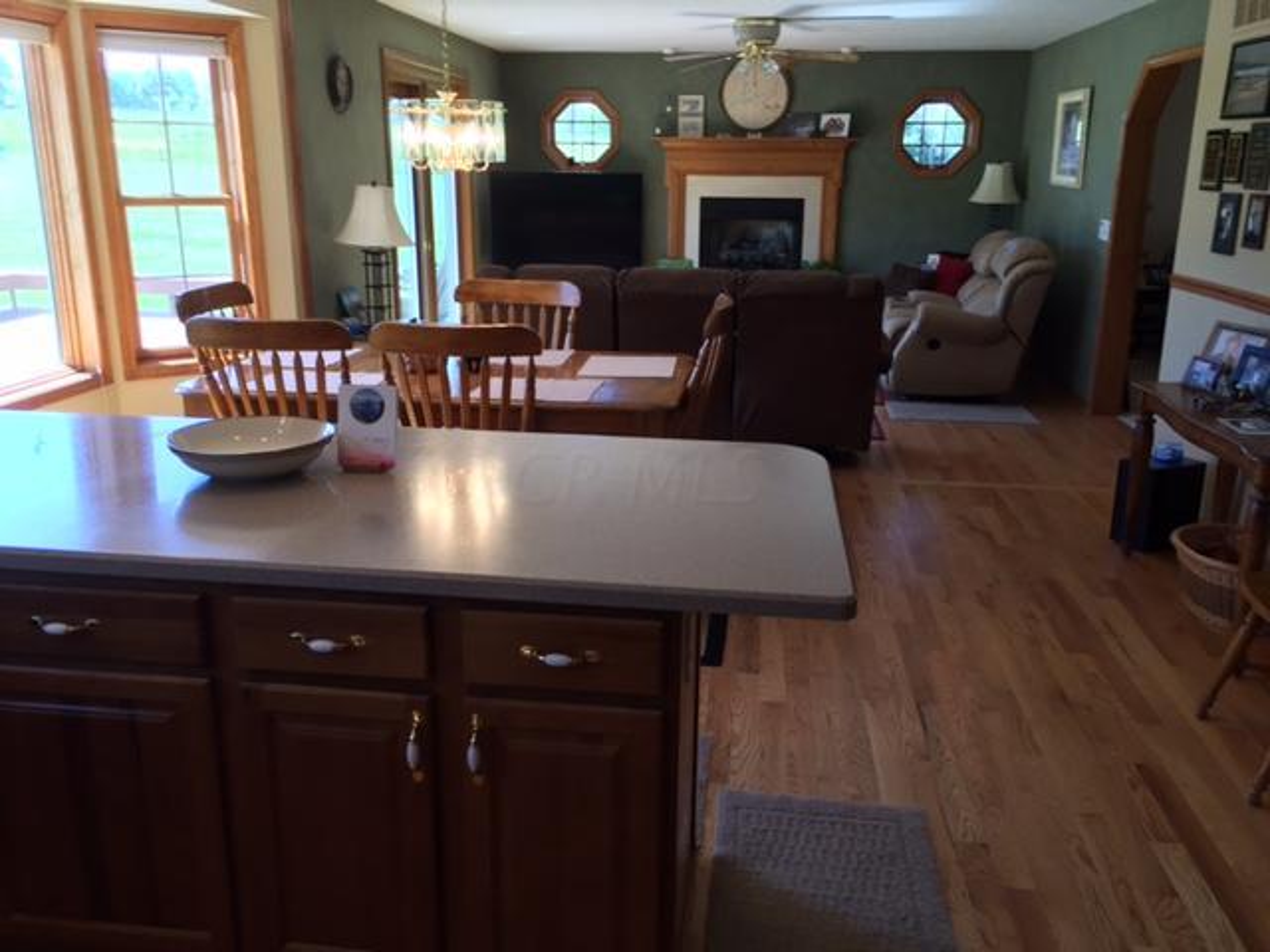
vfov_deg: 48.2
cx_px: 635
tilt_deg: -16.6
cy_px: 476
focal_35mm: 29
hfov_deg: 61.7
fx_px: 1064
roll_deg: +0.6
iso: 40
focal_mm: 4.15
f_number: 2.2
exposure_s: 1/60
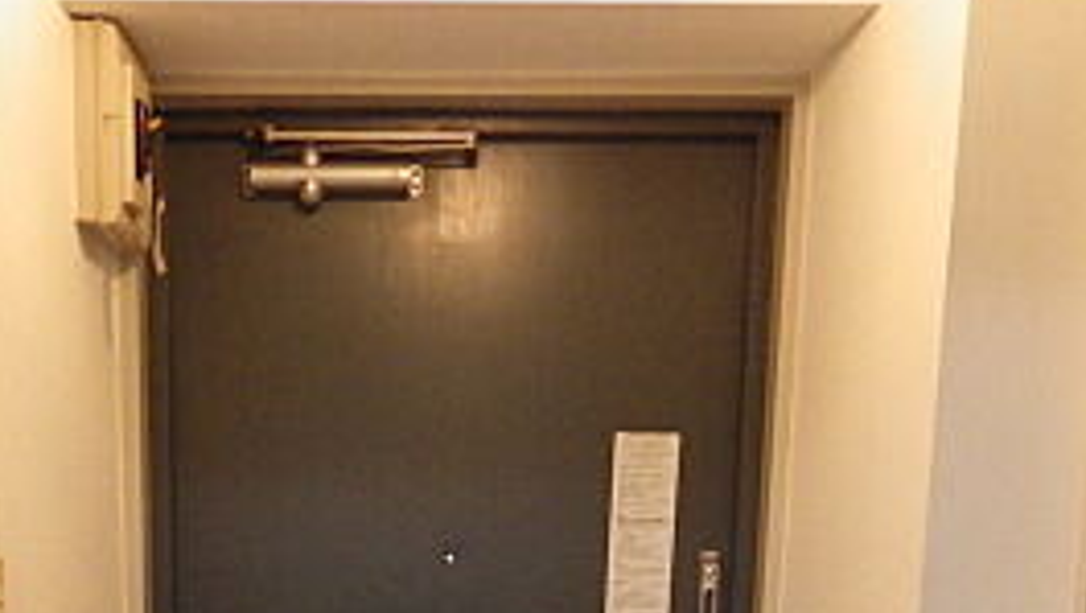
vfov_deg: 18.2
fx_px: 1672
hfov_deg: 35.7
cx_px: 366
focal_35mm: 58
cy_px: 959
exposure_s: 1/45
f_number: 3.1
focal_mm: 4
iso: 320
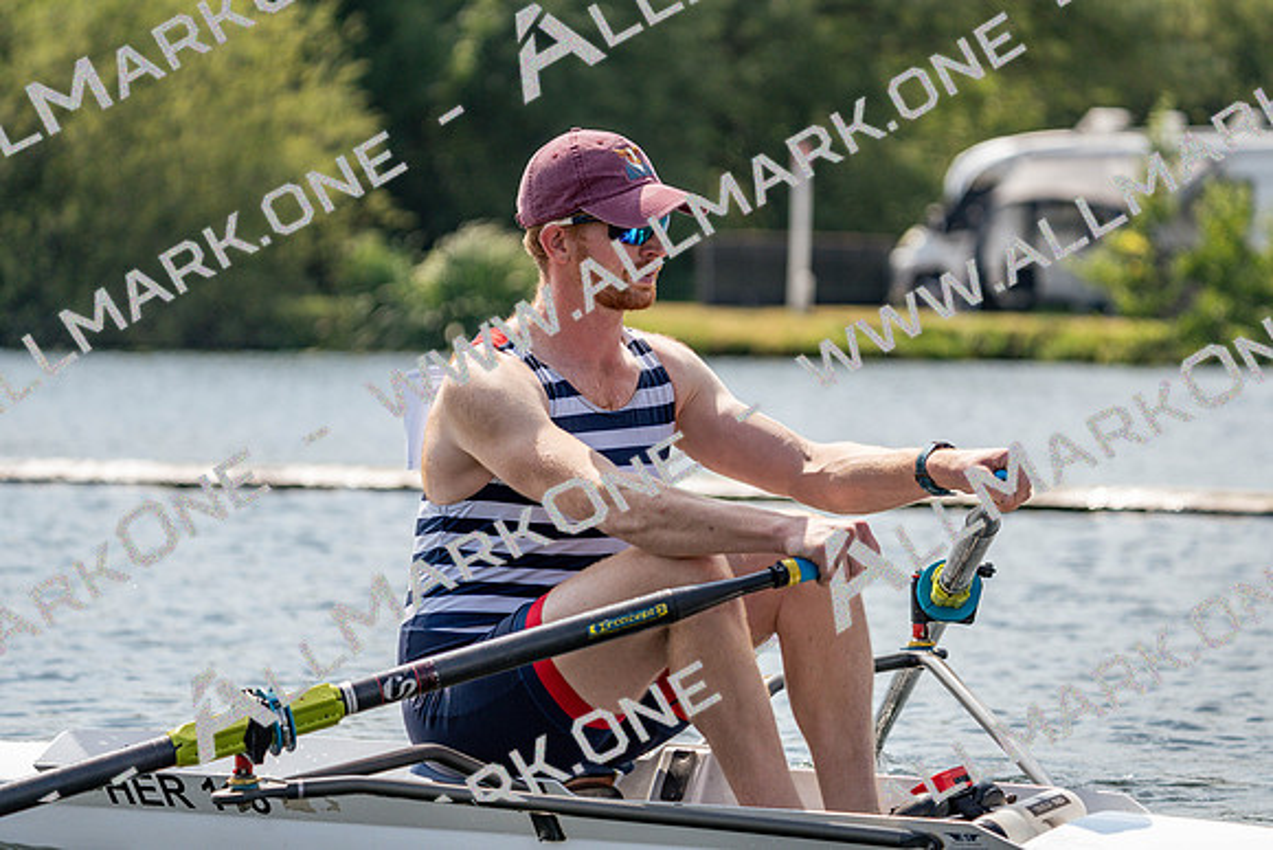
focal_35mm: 200
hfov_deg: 10.3
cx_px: 636
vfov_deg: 6.9
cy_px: 425
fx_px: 7074
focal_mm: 200
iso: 200
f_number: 5.6
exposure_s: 1/1600
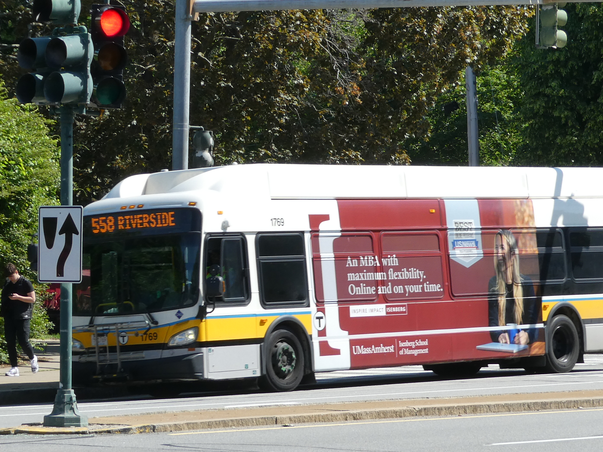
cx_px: 352
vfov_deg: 8.9
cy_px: 262
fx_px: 2909
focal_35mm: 167
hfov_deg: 11.8
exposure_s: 1/320
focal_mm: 16.1
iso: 80
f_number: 4.9
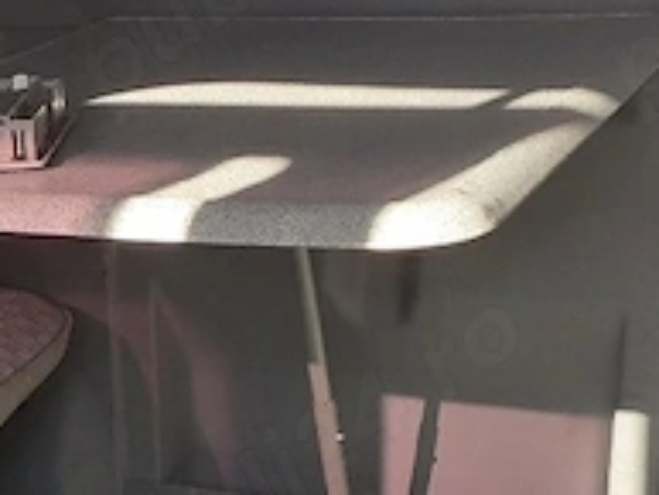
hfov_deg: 21.8
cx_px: -96
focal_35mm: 84
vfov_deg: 17.2
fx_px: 1600
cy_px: 485
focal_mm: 3.6
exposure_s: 1/116
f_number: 1.9
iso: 40
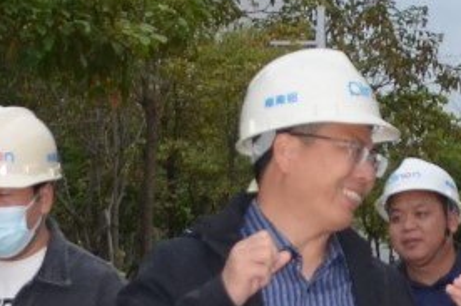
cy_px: 115
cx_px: 341
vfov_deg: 5.5
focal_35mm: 248
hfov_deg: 8.3
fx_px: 3170
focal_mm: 24
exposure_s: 1/80
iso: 400
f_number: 3.8
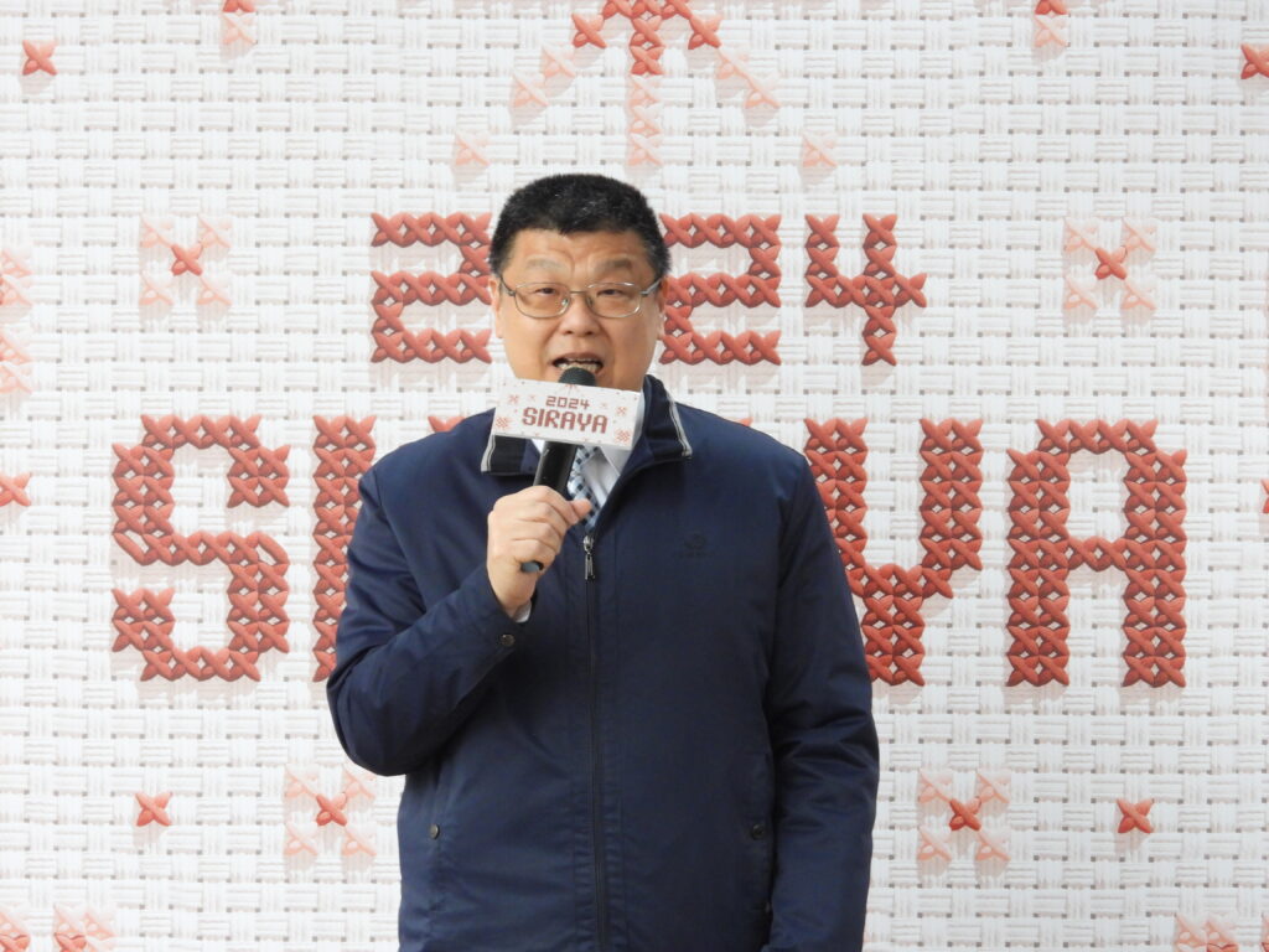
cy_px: 476
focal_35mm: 320
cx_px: 634
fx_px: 11731
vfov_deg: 4.6
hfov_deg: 6.2
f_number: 4.5
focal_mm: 57.5
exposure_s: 1/30
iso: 640
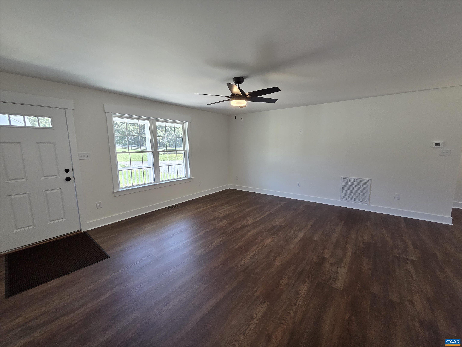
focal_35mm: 13
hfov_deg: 106.2
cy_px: 174
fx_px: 174
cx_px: 231
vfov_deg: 89.9
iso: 250
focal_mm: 2.2
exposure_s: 1/120
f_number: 2.2
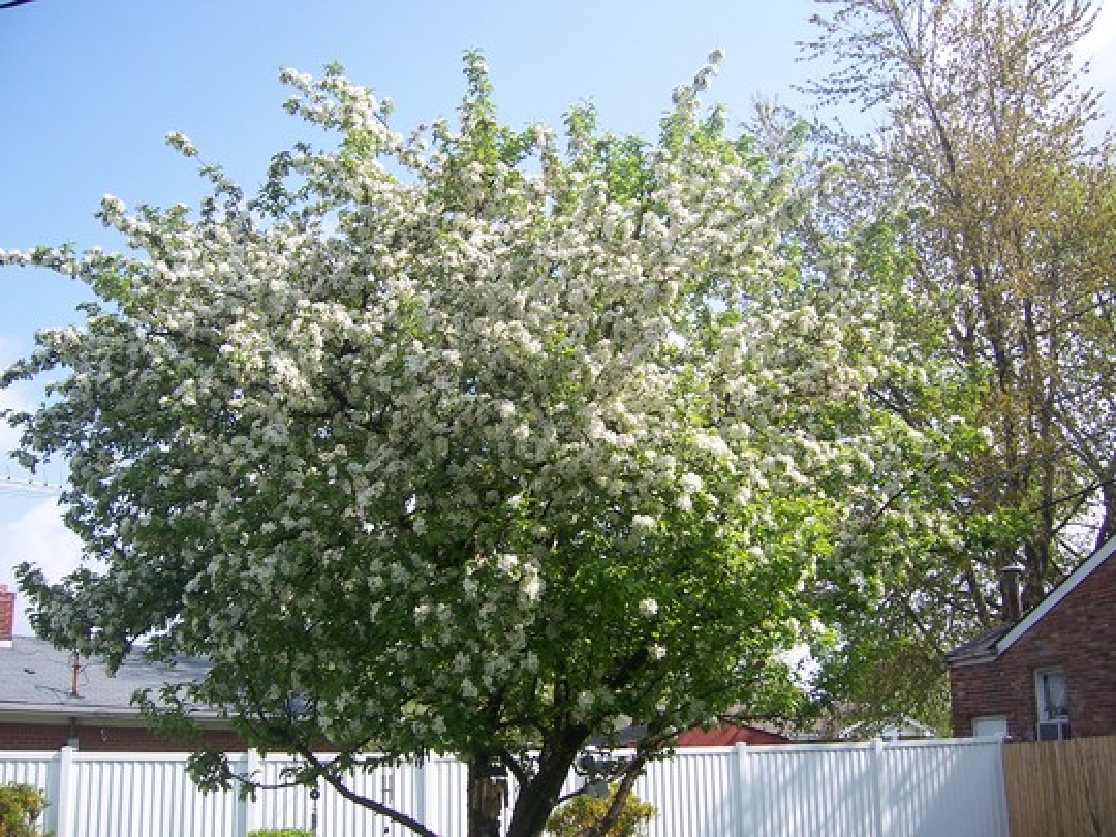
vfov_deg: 39.7
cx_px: 558
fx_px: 1161
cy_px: 418
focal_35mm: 36
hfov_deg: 51.4
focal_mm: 6
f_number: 3
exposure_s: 1/750
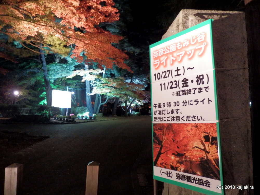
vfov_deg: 54.9
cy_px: 98
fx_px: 188
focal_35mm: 25
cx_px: 130
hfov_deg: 69.4
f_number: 3
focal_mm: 4.5
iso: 640
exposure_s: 1/4
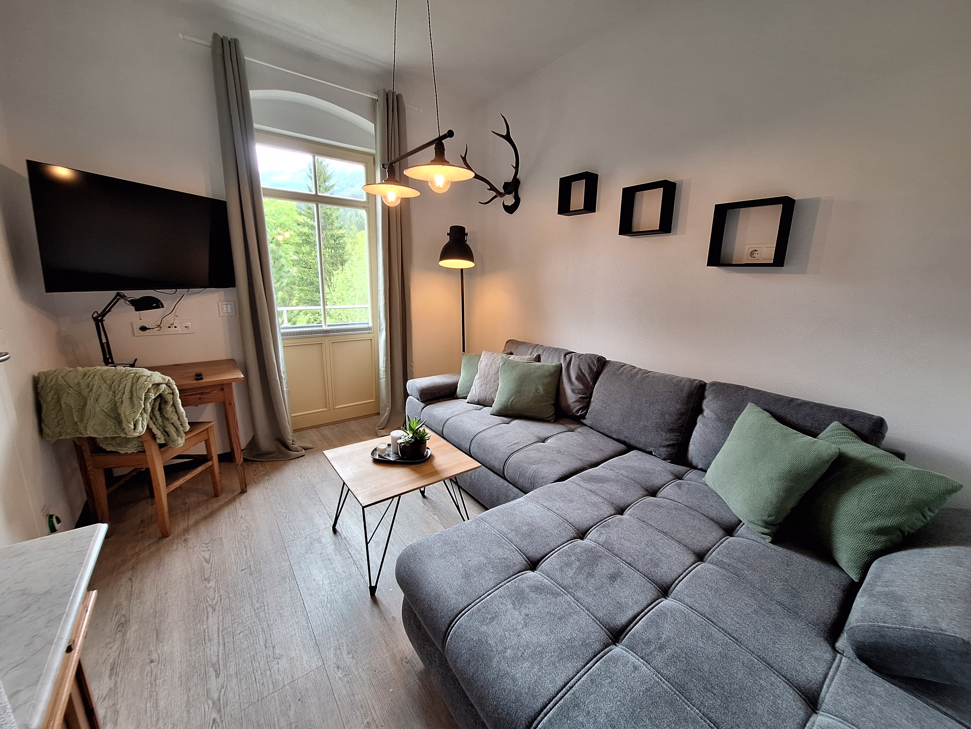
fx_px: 365
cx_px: 486
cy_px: 364
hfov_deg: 106.2
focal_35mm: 13
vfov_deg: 89.9
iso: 100
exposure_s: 1/40
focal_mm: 1.74
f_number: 2.2
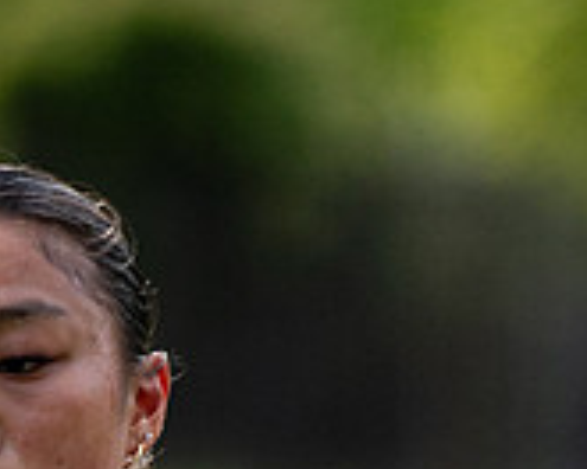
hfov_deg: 1.2
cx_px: 243
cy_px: 666
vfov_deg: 1.0
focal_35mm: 1572
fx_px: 27310
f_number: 3.2
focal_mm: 200
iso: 250
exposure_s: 1/1250
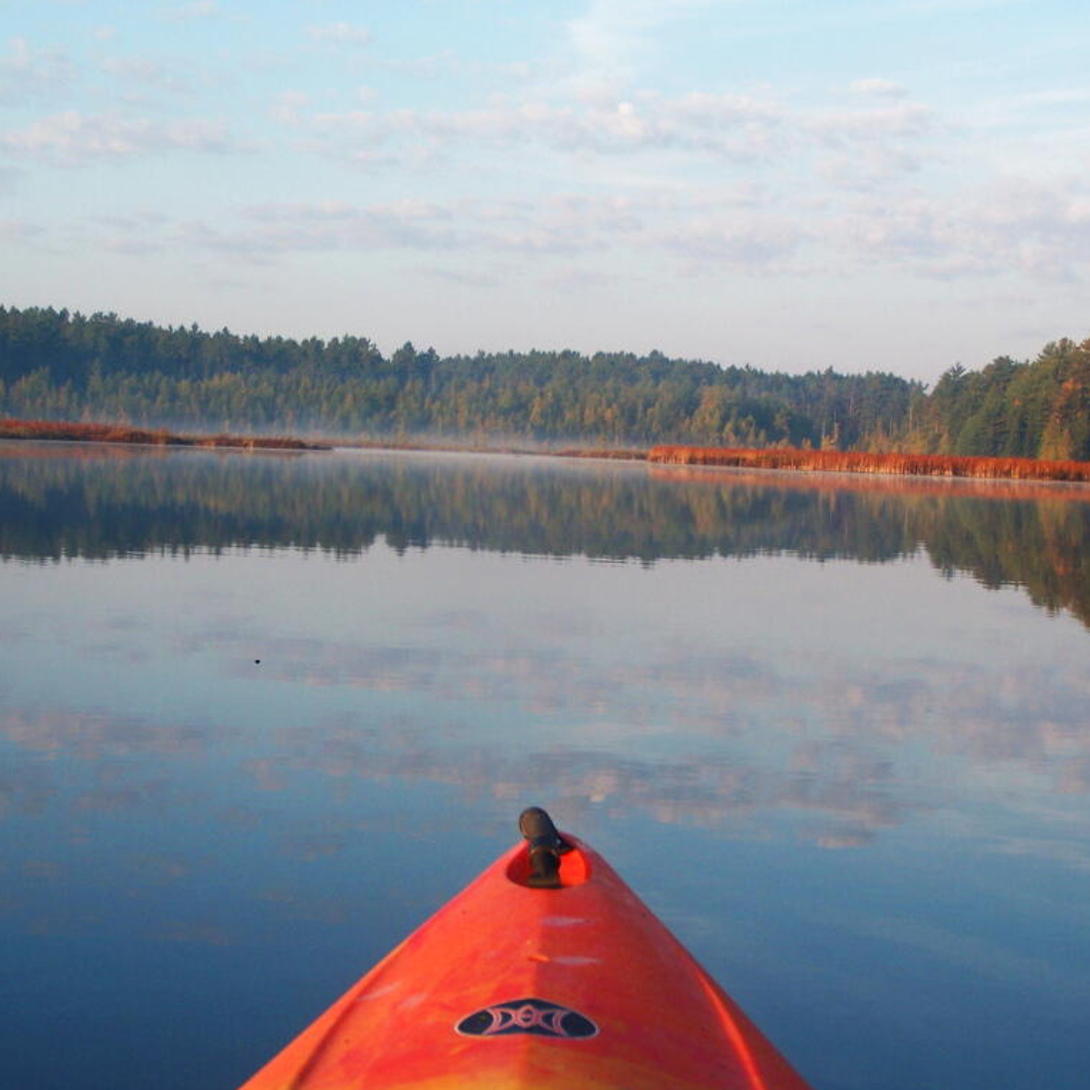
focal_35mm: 70
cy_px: 546
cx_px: 550
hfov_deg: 24.7
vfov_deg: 24.7
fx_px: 2494
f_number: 3.1
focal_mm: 9.8
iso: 80
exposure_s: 1/500
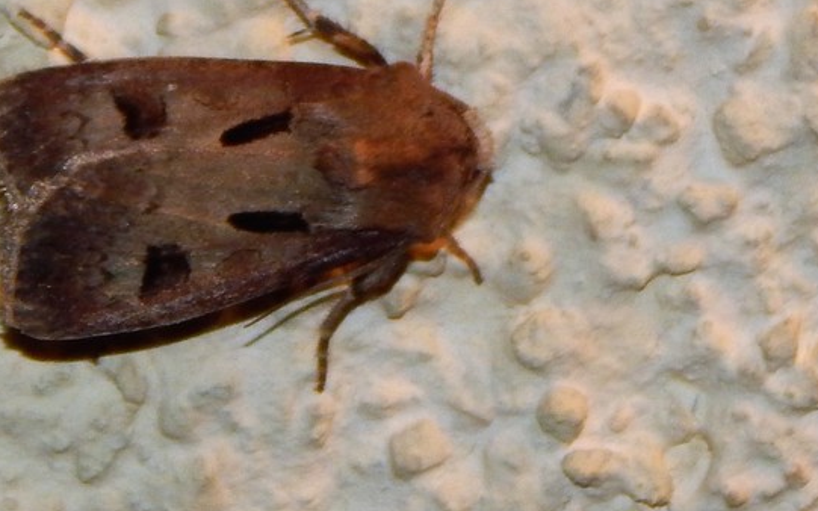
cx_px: 228
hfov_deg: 4.5
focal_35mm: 466
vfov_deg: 2.8
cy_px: 129
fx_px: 10388
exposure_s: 1/30
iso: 200
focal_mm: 50.1
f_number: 5.7
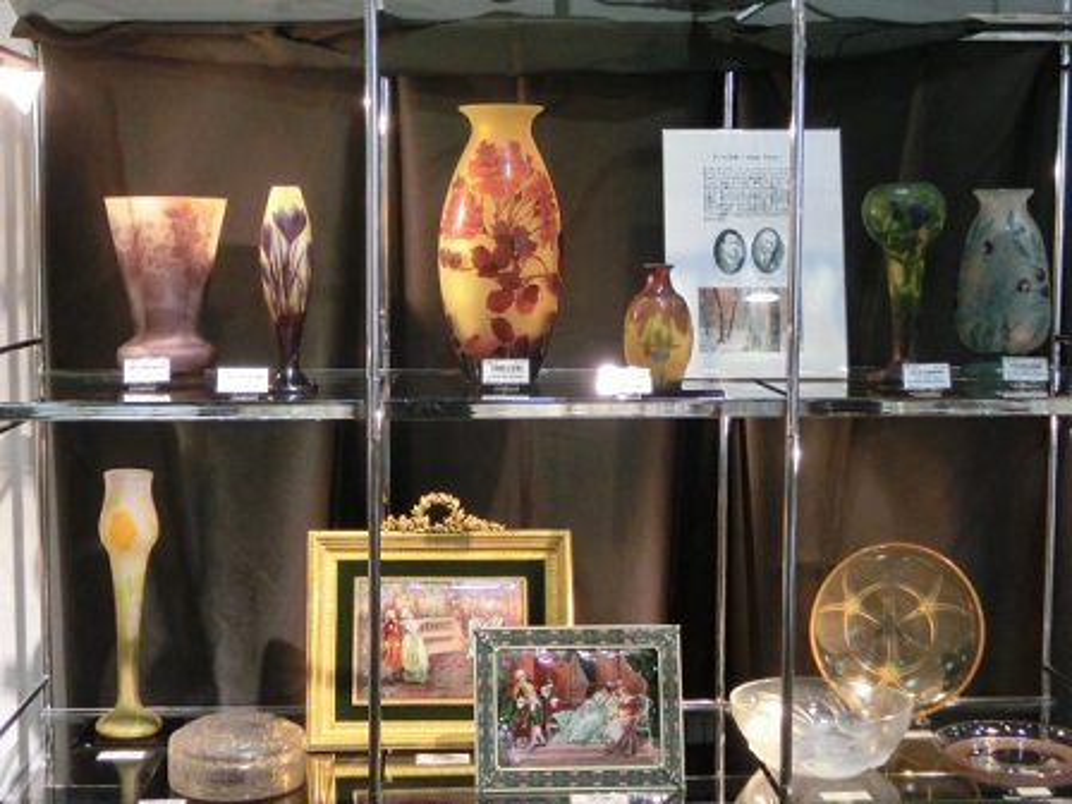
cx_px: 536
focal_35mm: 57
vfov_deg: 25.7
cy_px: 402
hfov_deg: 33.8
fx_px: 1765
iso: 800
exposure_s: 1/125
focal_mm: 10.11
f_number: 4.5
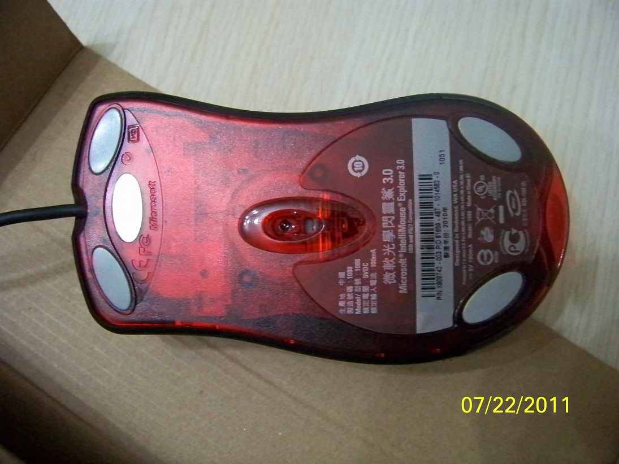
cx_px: 310
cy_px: 232
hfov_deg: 55.4
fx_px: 590
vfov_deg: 42.9
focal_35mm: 33
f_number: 2.8
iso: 2500
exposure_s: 1/30
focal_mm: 5.85
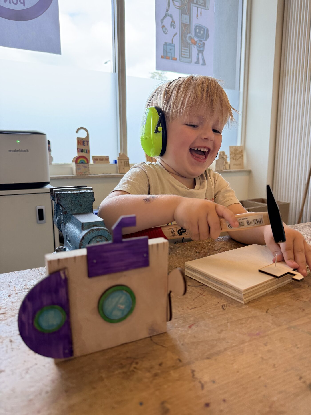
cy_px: 208
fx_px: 288
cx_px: 156
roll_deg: +1.4
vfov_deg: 71.6
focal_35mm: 24
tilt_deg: -13.2
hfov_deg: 56.8
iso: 64
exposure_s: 1/169
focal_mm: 6.76
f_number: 1.78
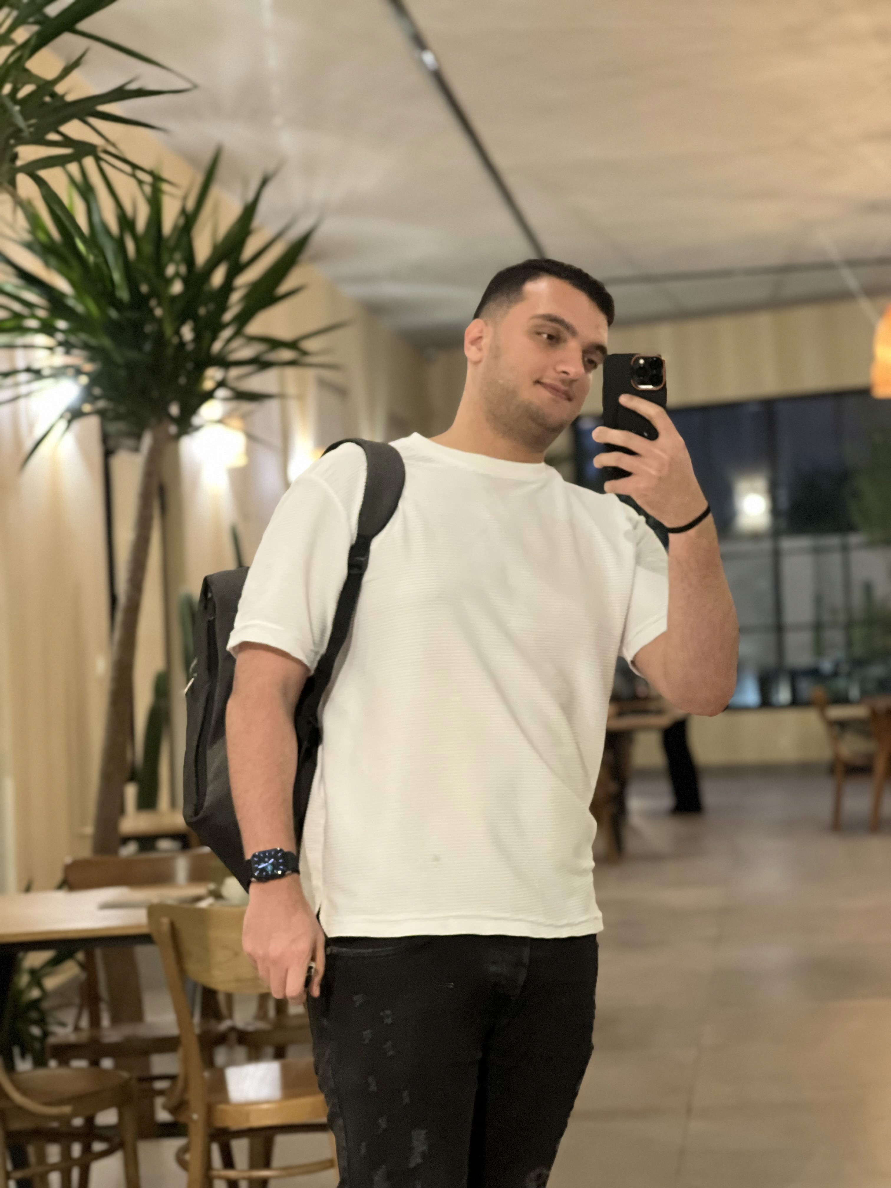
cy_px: 594
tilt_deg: -8.8
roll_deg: +3.7
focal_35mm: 77
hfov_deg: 19.1
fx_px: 2643
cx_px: 446
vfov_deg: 25.3
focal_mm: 9
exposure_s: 1/14
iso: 500
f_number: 2.8
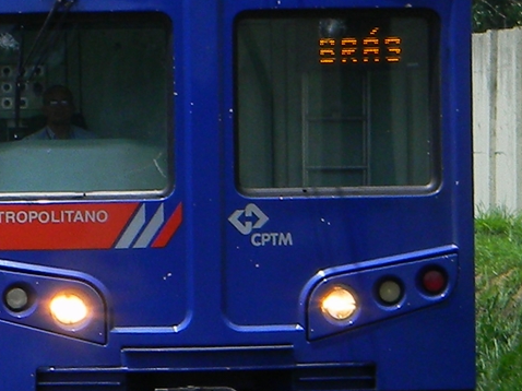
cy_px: 178
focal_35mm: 278
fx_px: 4190
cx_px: -252
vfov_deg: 5.3
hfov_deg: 7.0
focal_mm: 15.1
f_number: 4.5
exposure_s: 1/675
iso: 80
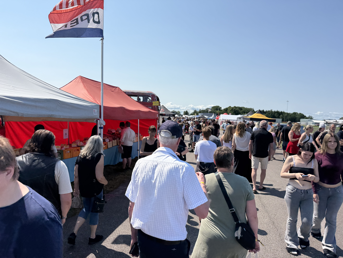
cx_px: 172
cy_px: 129
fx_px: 238
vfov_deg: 56.8
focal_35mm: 24
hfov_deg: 71.6
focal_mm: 6.76
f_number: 1.78
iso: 80
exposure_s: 1/5714
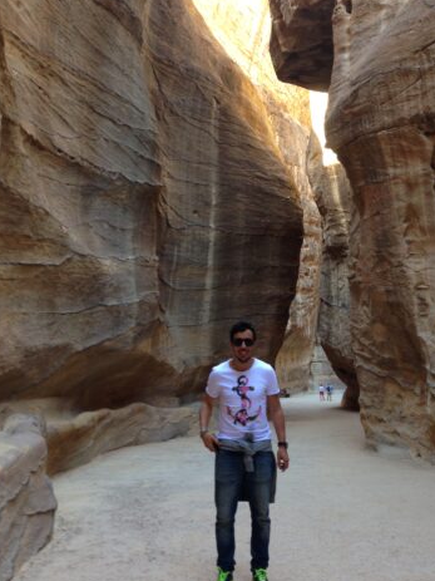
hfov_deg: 37.7
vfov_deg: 48.9
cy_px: 319
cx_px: 239
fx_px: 637
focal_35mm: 38
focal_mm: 4.12
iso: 64
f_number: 2.4
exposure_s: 1/40
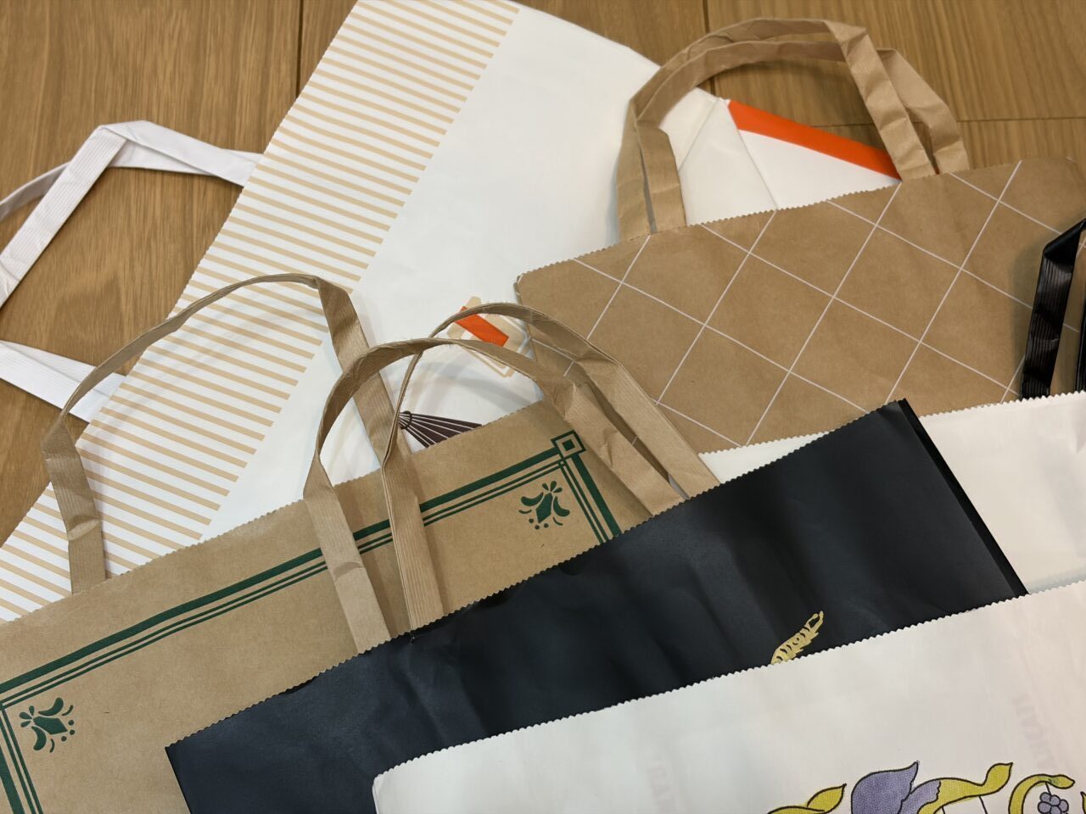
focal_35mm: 52
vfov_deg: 28.0
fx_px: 1631
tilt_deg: -61.9
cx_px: 543
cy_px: 407
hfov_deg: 36.8
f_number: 1.6
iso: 80
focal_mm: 5.96
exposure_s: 1/50
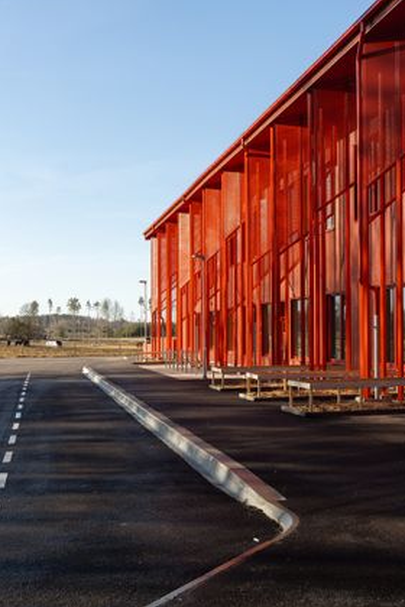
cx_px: 206
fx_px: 726
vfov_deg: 45.4
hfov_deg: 31.2
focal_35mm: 43
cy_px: 298
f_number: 5.6
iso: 100
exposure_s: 1/250
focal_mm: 42
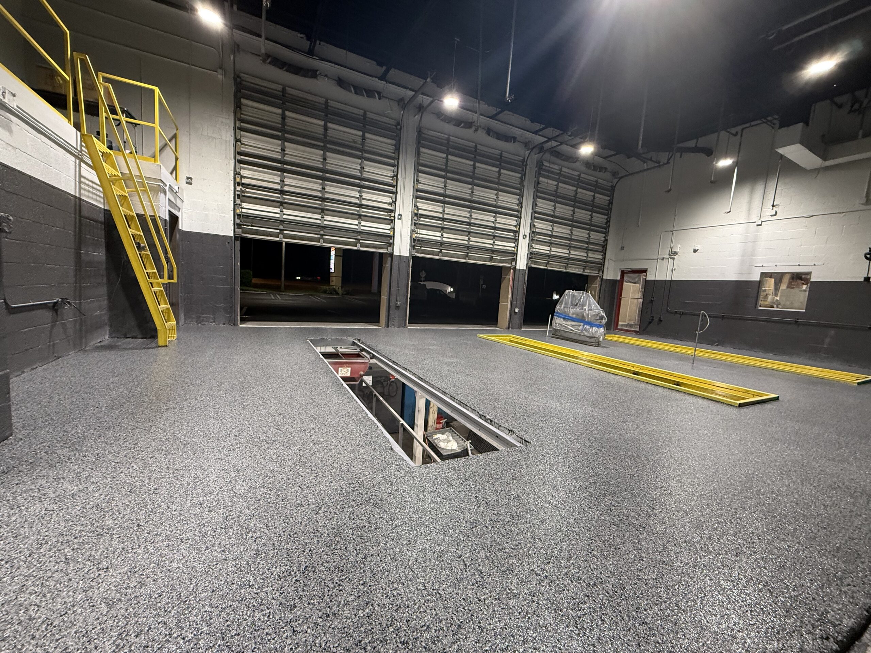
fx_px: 352
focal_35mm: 14
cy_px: 326
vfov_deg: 85.7
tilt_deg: -5.8
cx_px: 436
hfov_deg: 102.1
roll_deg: -3.6
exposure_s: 1/60
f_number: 2.2
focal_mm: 2.22
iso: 320
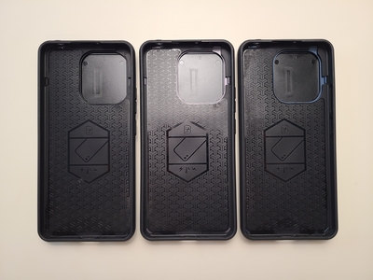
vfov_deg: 53.1
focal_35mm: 26
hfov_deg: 67.3
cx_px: 186
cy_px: 140
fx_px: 280
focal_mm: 5.4
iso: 50
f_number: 1.8
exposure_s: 1/50
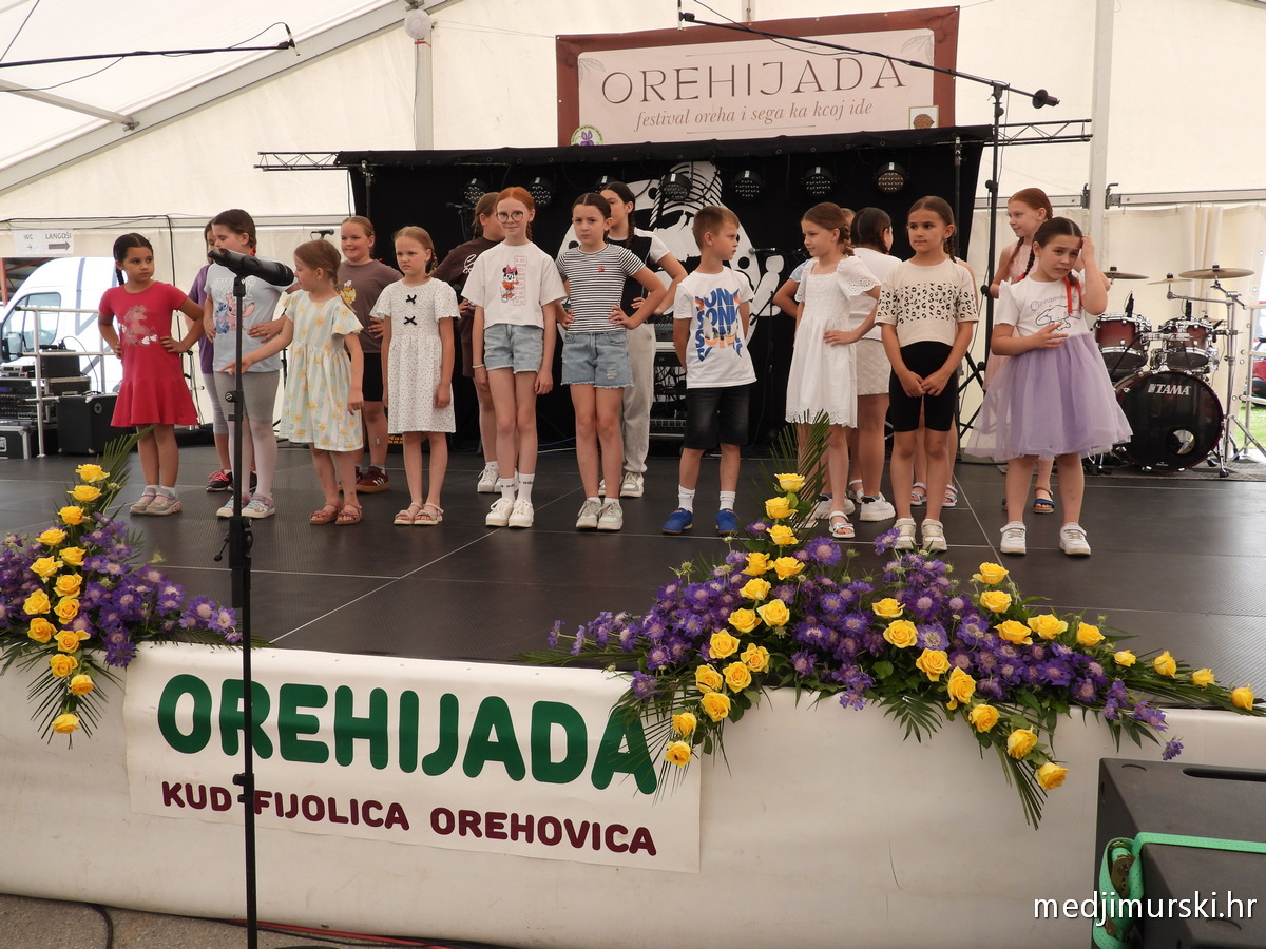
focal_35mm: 30
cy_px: 474
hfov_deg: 60.0
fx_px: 1097
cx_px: 633
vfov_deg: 46.8
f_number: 3.2
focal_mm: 5.4
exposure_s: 1/200
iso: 100
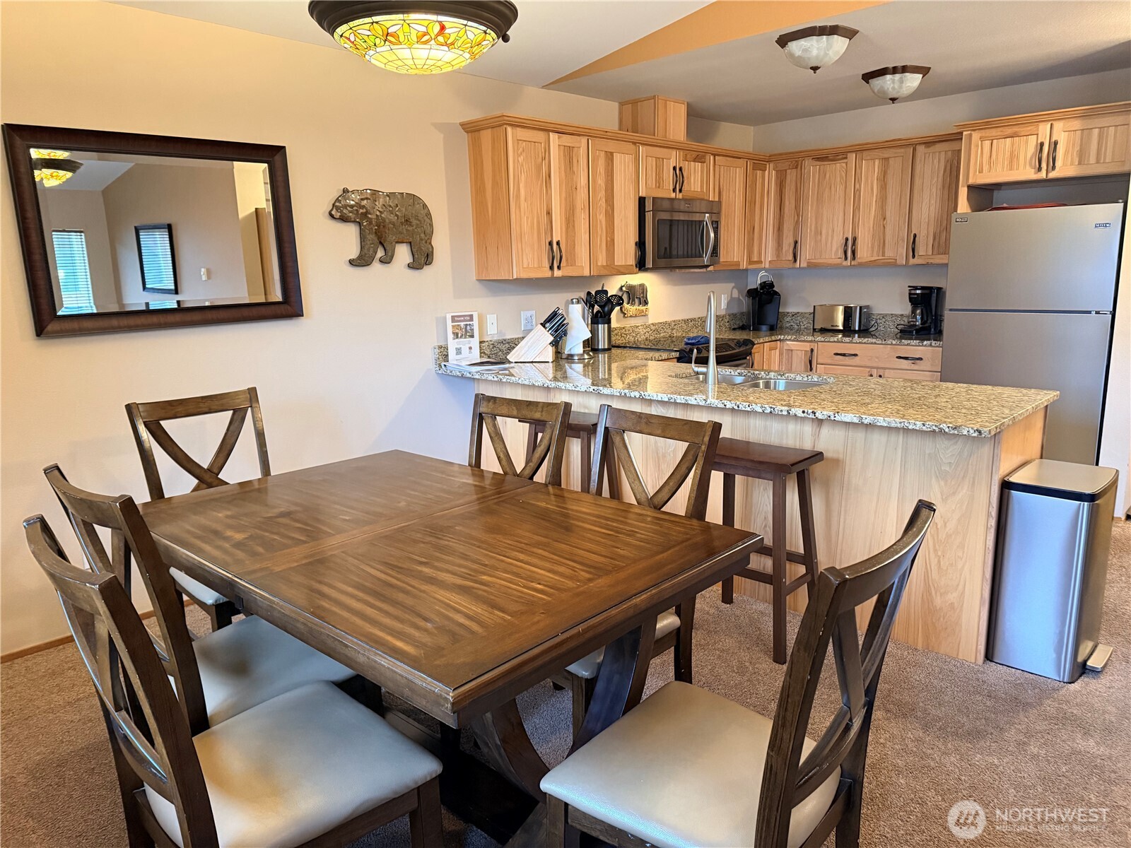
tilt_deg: -10.9
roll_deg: +1.1
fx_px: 784
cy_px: 424
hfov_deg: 71.6
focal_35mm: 24
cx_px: 566
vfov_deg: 56.8
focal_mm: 6.76
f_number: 1.78
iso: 640
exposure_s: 1/60
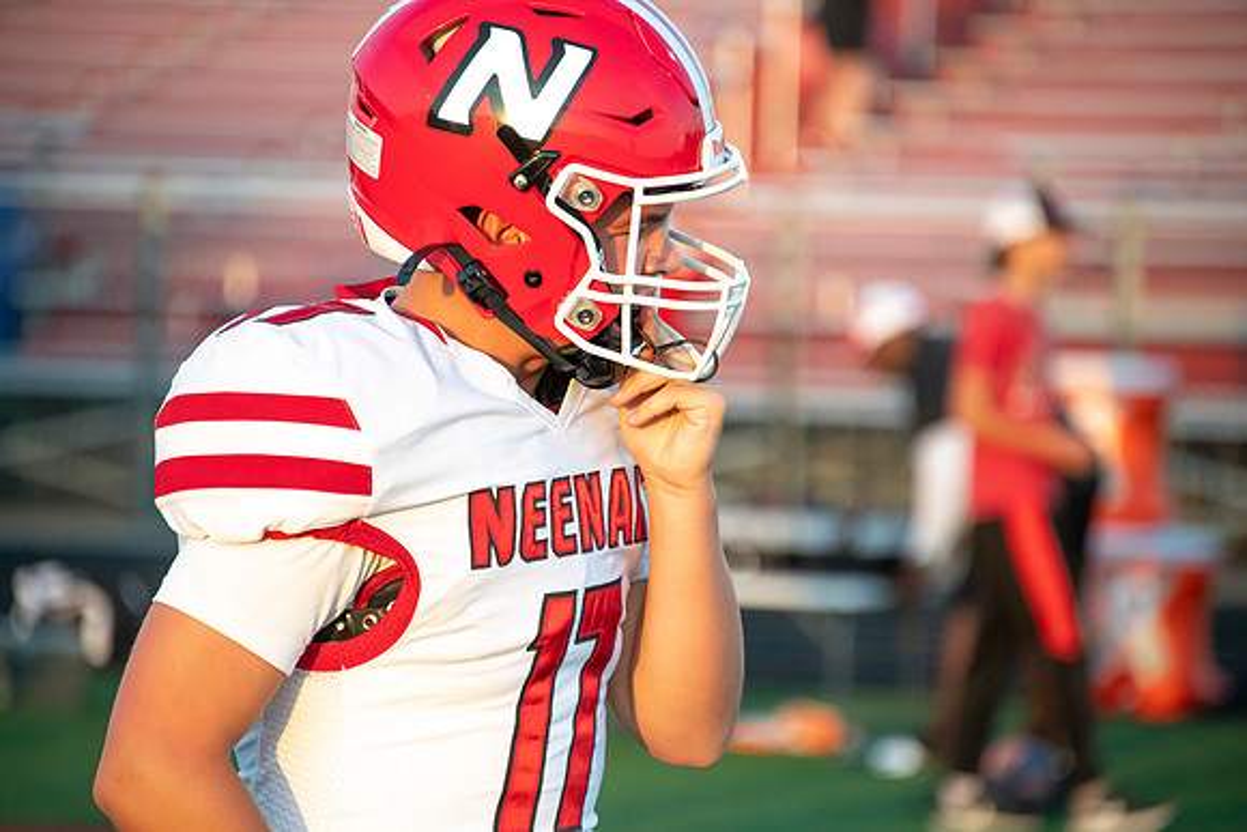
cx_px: 624
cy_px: 416
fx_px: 10394
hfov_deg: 6.9
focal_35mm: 300
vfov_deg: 4.6
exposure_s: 1/1250
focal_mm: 300
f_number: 5.6
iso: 2000
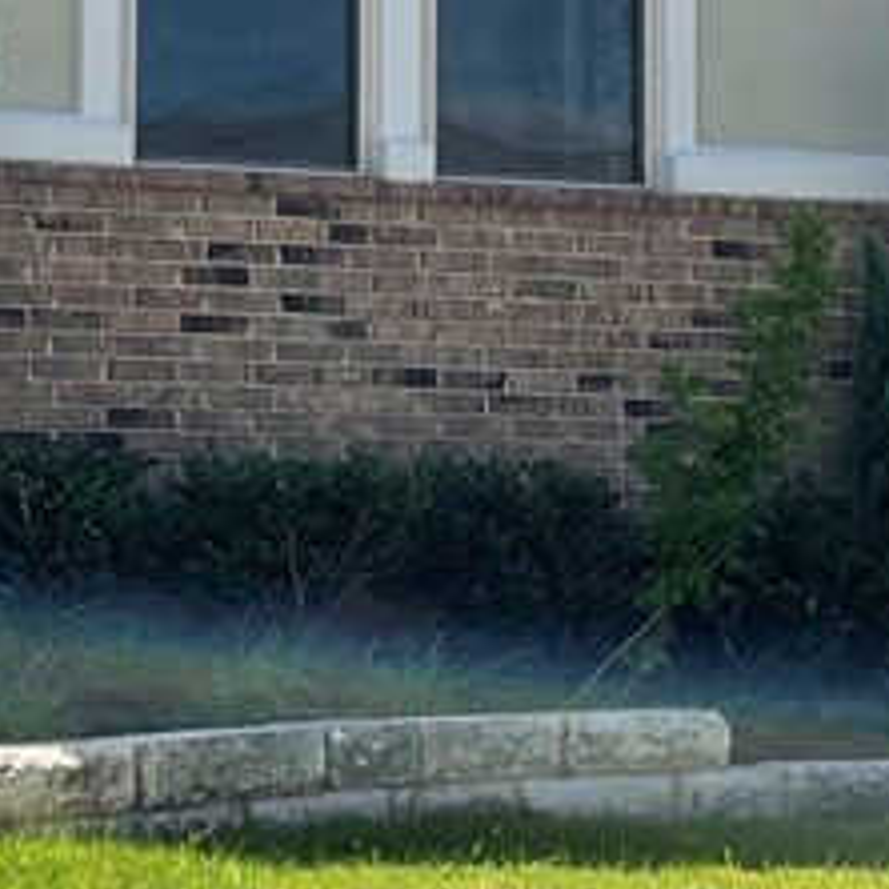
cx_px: 244
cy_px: 252
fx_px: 3080
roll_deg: -0.3
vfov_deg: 16.4
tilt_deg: +4.6
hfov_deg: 16.4
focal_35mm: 106
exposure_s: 1/2564
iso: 32
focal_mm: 4.2
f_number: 1.6
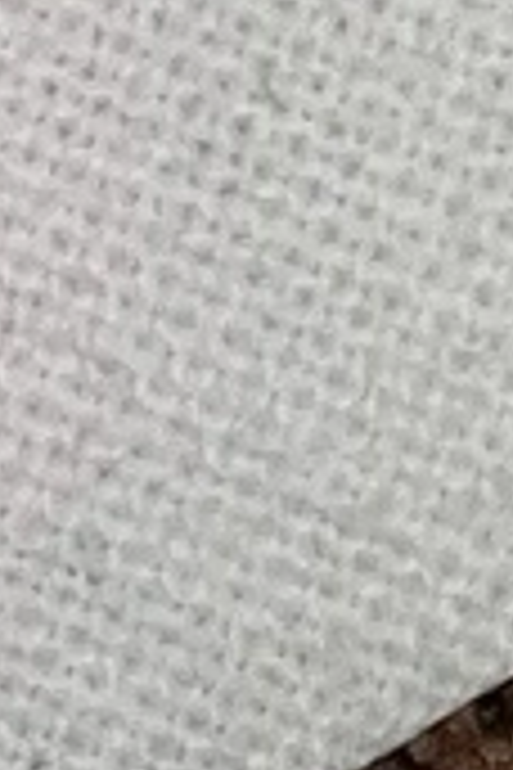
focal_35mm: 101
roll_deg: +24.8
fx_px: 2159
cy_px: 1198
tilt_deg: -1.8
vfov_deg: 17.8
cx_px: 198
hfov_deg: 13.5
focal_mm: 5.1
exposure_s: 1/10870
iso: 32
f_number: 1.6
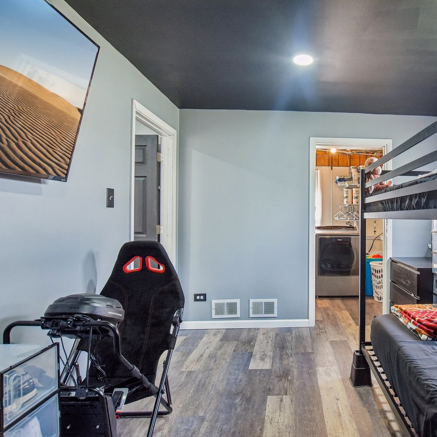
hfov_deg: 65.5
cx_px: 317
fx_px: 319
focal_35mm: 22
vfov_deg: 68.8
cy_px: 220
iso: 400
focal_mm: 11.5
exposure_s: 1/15
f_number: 8
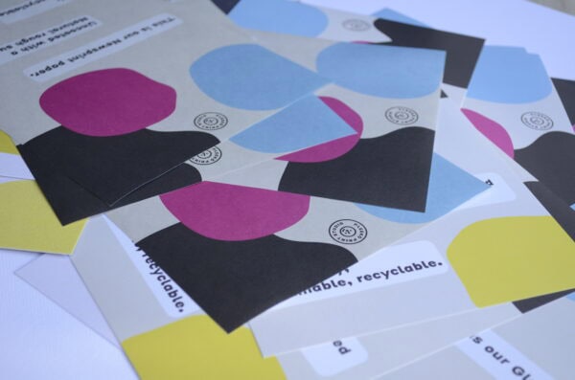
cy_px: 190
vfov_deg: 22.5
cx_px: 288
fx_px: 956
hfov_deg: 33.5
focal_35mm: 60
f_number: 5.3
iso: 100
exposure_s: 1/60
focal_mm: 40
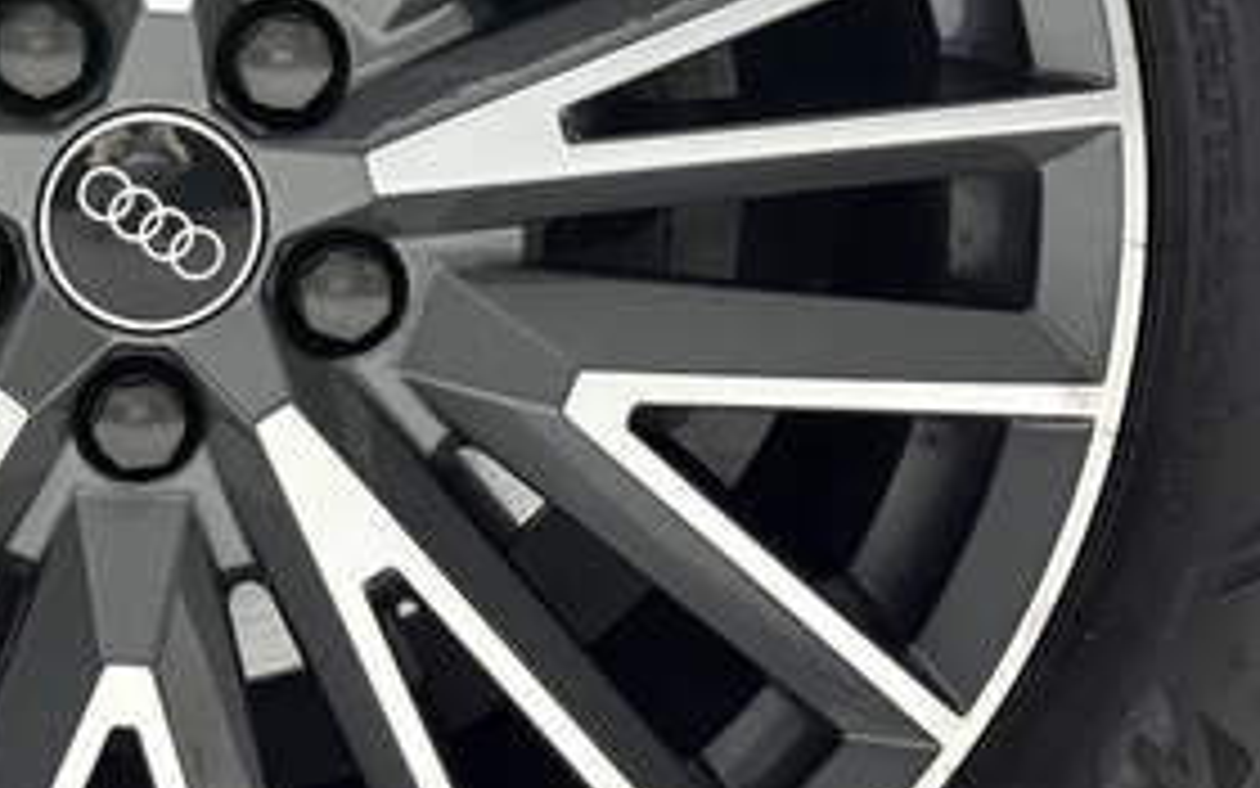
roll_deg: +0.9
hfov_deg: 21.5
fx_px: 3194
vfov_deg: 13.8
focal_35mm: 93
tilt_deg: -7.3
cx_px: -32
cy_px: -9
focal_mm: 6.76
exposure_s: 1/50
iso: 400
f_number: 1.78
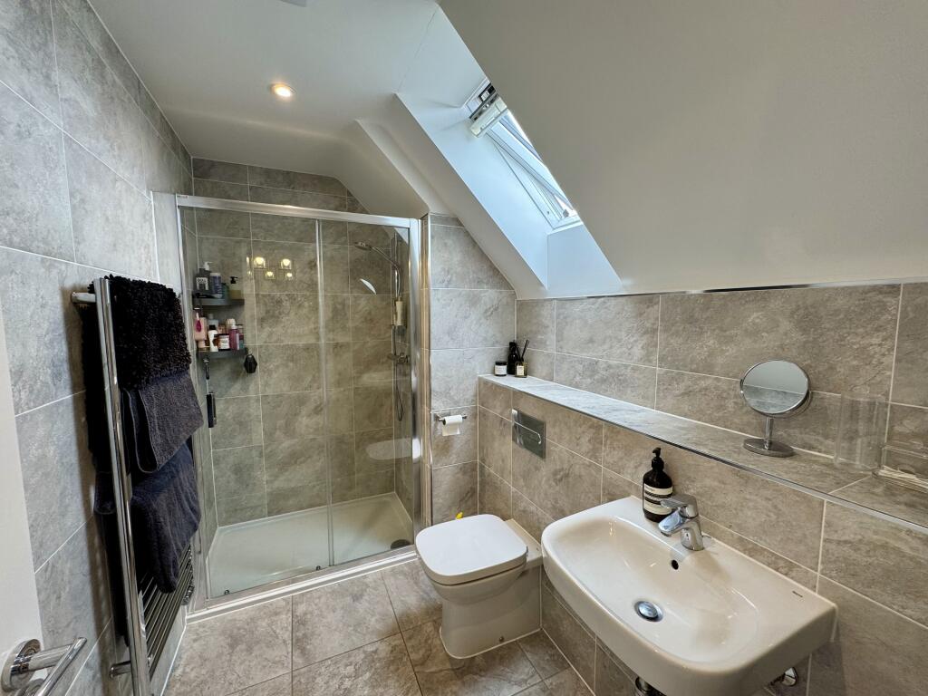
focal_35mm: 14
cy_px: 348
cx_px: 464
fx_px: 375
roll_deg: -0.1
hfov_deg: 102.1
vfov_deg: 85.7
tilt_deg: -5.1
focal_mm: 2.22
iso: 125
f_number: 2.2
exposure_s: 1/100
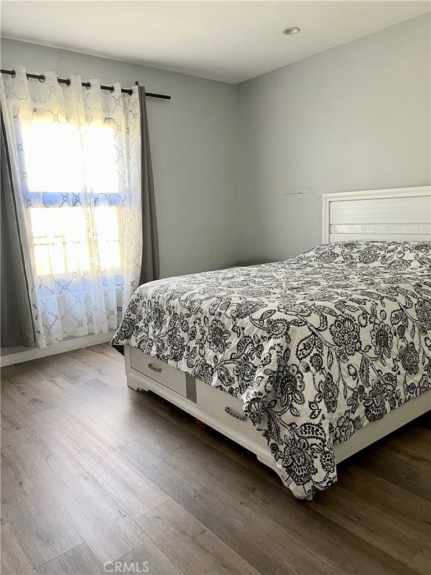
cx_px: 216
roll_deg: +2.3
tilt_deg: -9.2
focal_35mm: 26
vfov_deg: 67.3
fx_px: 432
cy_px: 288
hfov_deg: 53.1
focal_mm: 5.7
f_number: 1.5
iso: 125
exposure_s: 1/60
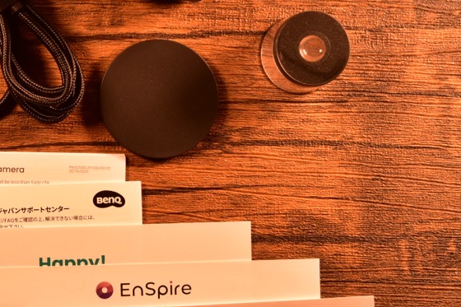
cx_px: 35
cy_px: 123
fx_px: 1383
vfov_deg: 12.7
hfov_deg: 18.6
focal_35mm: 108
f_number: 5.6
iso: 800
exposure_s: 1/50
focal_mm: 35
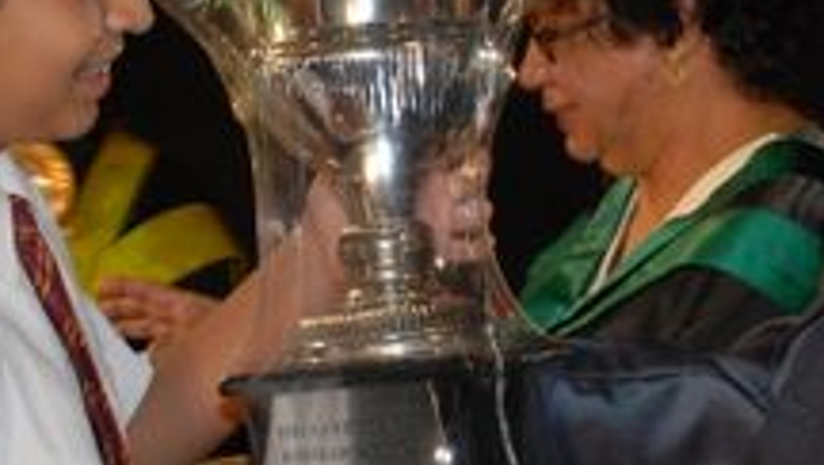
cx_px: 465
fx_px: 3162
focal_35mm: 145
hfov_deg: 14.8
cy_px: 221
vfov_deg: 8.4
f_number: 5.6
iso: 400
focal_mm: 31
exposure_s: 1/60
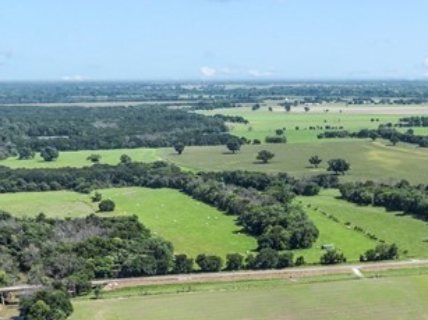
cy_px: 405
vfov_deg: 17.4
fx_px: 989
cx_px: 475
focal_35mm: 80
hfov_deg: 22.9
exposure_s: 1/3200
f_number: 2.8
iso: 110
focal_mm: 12.29
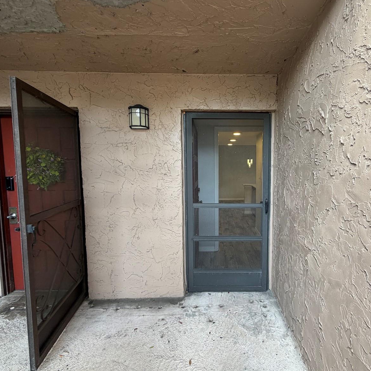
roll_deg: +0.8
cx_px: 223
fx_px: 206
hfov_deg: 82.9
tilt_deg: -4.5
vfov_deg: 84.0
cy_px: 182
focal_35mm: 17
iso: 125
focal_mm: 2.22
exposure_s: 1/121
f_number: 2.2
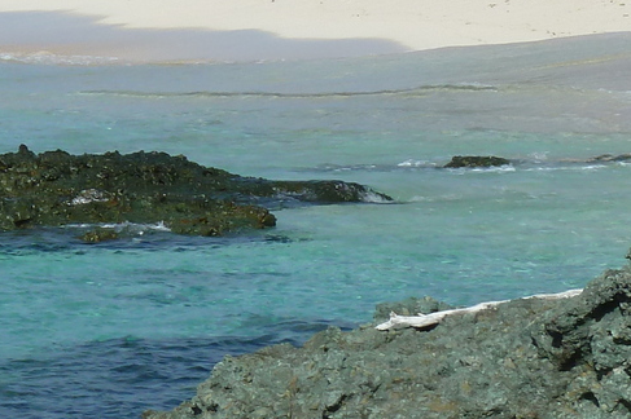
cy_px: -5
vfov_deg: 3.4
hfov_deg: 5.0
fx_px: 7129
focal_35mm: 407
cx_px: -327
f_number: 5.6
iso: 80
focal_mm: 19.5
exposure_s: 1/640
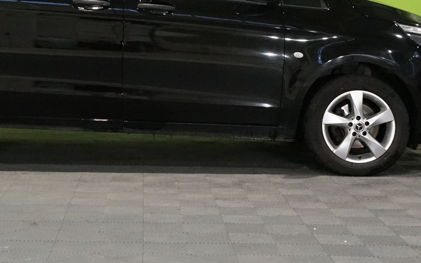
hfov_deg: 25.9
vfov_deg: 16.1
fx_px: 906
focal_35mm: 79
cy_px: -10
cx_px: 114
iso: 6400
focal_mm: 34
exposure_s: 1/125
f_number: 8
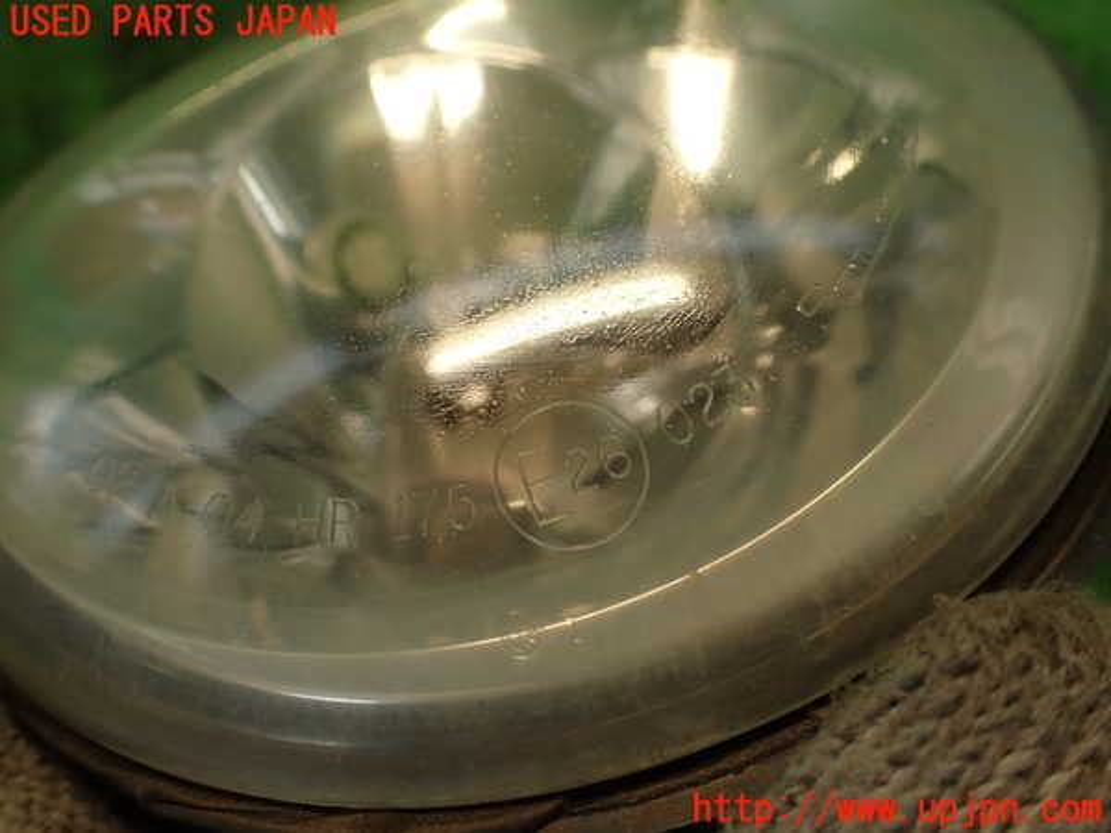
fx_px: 963
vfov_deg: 46.8
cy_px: 416
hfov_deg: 60.0
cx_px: 556
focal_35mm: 30
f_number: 2.3
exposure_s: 1/60
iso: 160
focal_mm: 5.4
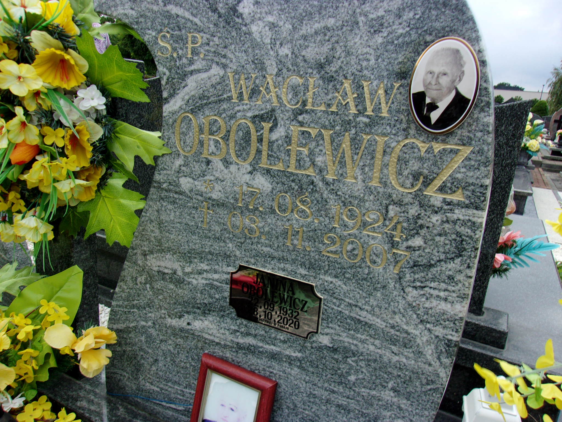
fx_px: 438
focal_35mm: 27
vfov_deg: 51.4
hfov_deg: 65.3
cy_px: 211
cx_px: 281
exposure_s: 1/38
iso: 80
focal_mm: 4.9
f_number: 10.4
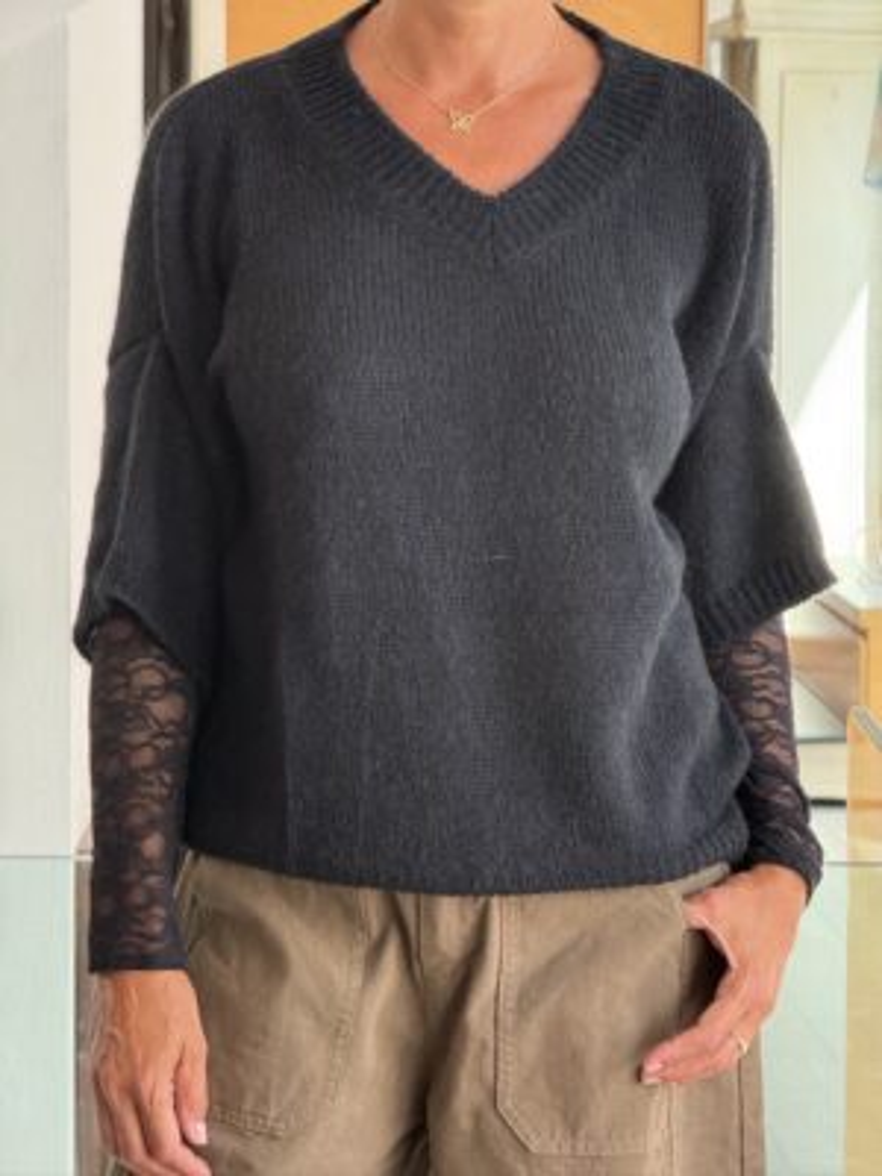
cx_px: 441
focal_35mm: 120
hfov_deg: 12.3
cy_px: 588
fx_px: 4077
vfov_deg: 16.4
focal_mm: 15.66
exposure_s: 1/100
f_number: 2.8
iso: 200
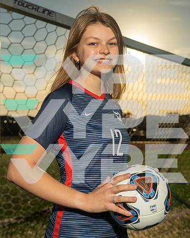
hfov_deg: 26.6
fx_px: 402
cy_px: 119
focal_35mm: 57
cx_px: 99
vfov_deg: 32.9
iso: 200
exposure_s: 1/250
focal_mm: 40
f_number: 4.5
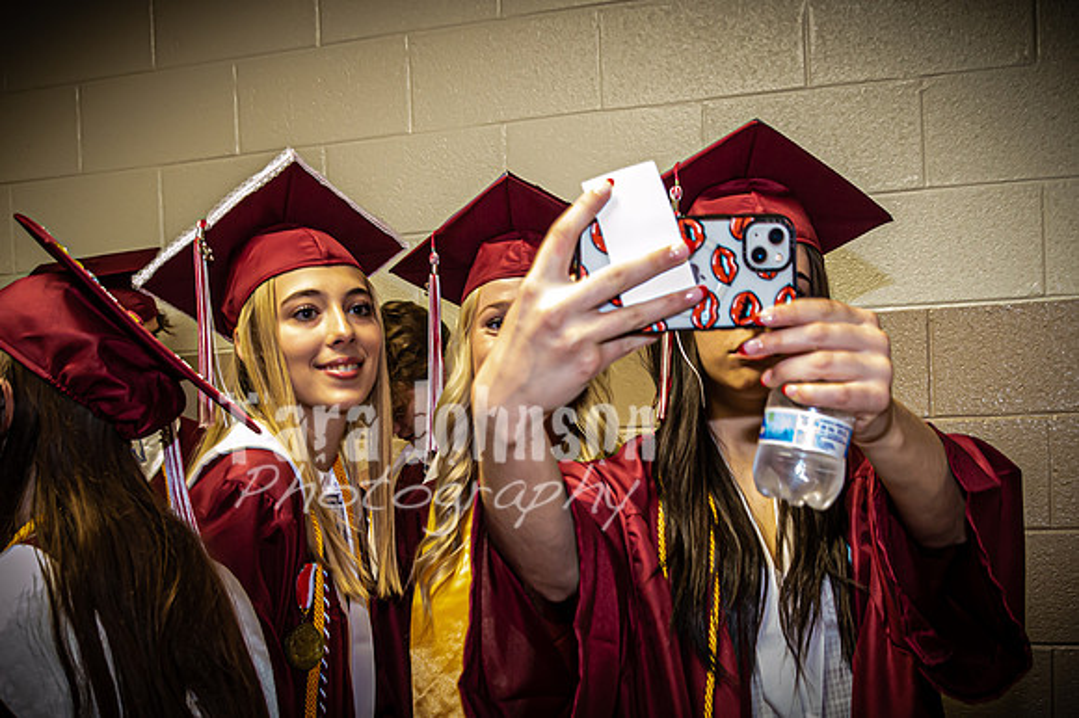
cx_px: 597
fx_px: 1352
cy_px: 500
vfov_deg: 29.5
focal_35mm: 45
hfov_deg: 43.5
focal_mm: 20
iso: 1600
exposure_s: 1/25
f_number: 4.5
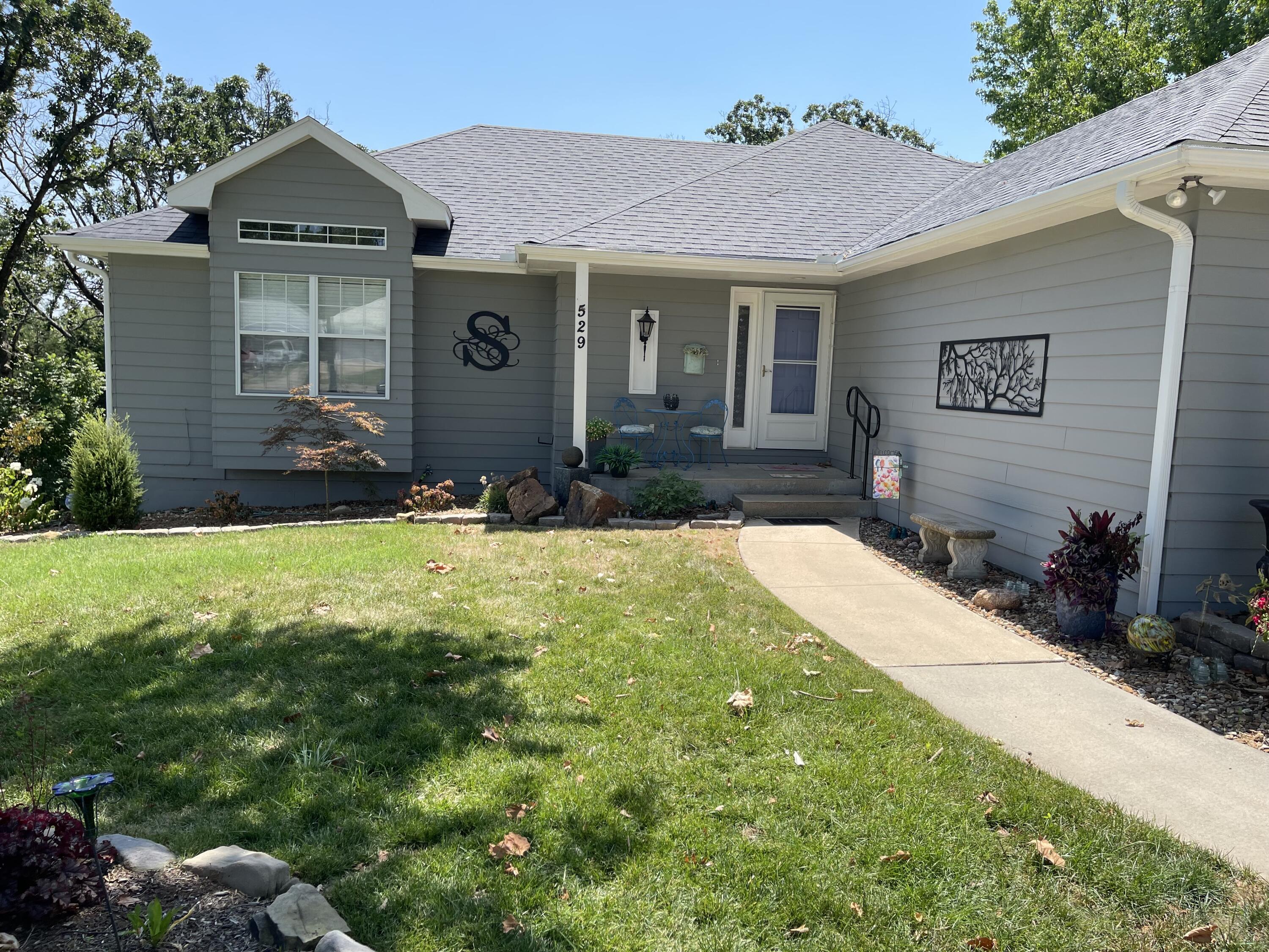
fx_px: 916
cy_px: 476
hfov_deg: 69.4
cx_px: 634
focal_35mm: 25
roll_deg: -2.3
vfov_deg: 54.9
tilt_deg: -5.6
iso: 32
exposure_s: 1/1456
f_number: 1.6
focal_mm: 5.1
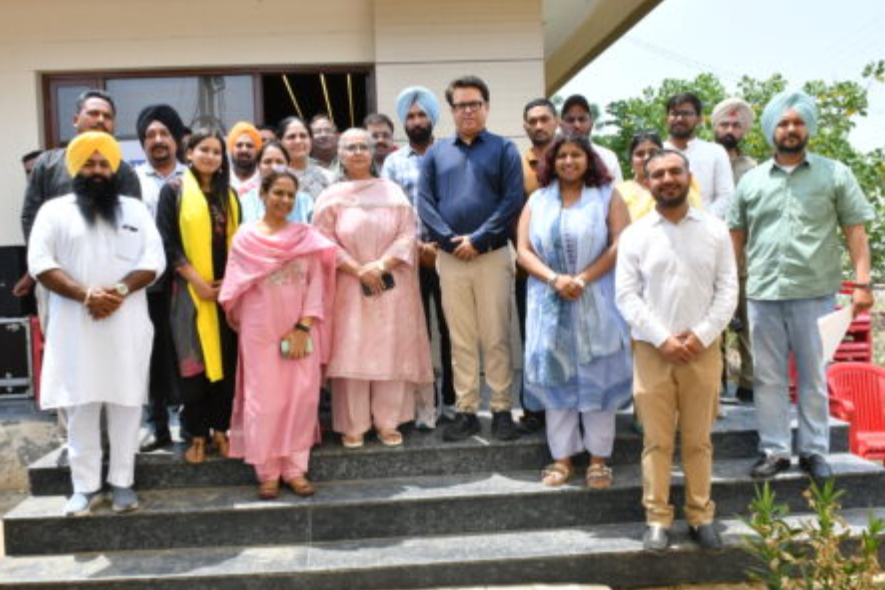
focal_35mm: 32
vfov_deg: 41.1
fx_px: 786
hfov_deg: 58.7
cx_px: 407
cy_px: 284
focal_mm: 18
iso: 500
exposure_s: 1/125
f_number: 13
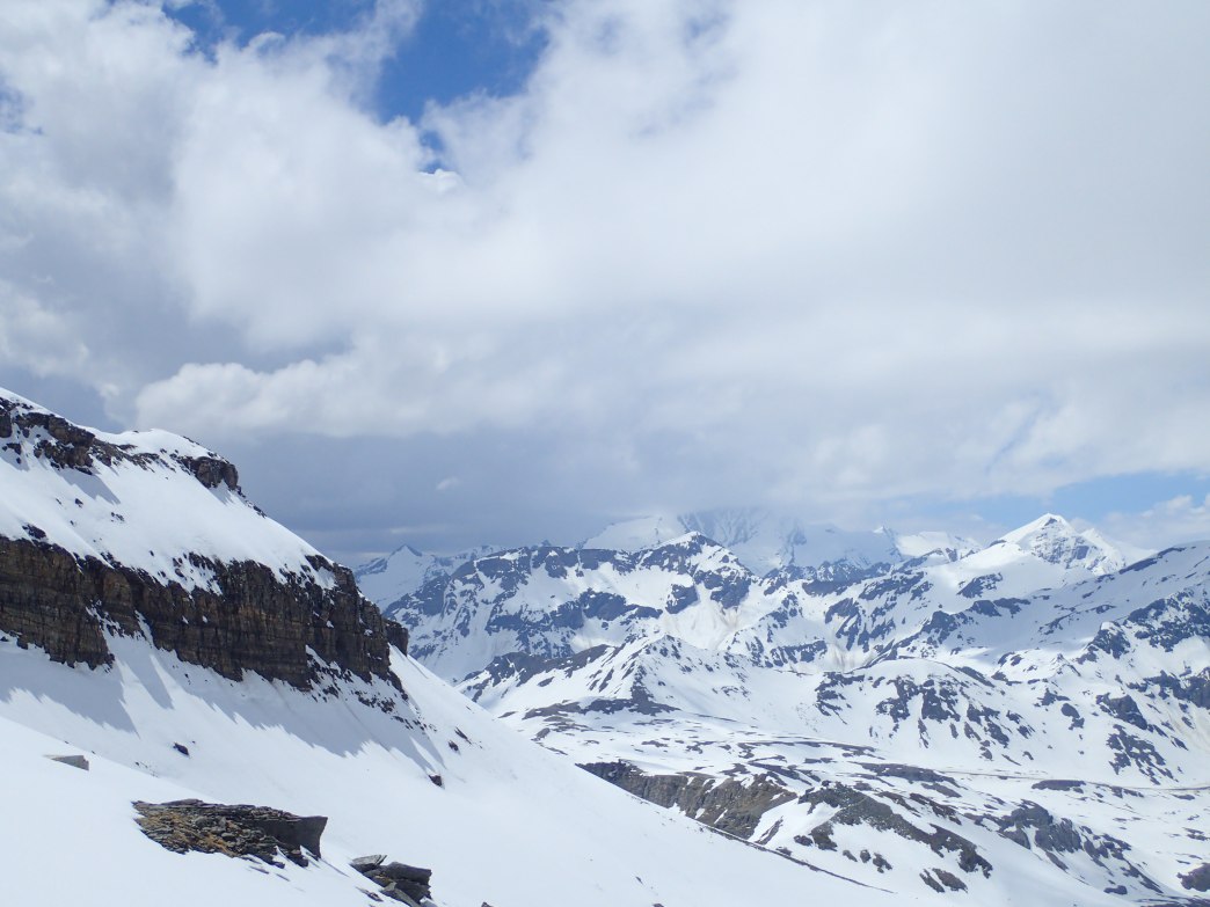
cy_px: 454
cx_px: 605
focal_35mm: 46
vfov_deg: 31.5
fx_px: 1608
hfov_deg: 41.2
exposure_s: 1/500
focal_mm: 8.41
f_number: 13
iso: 200
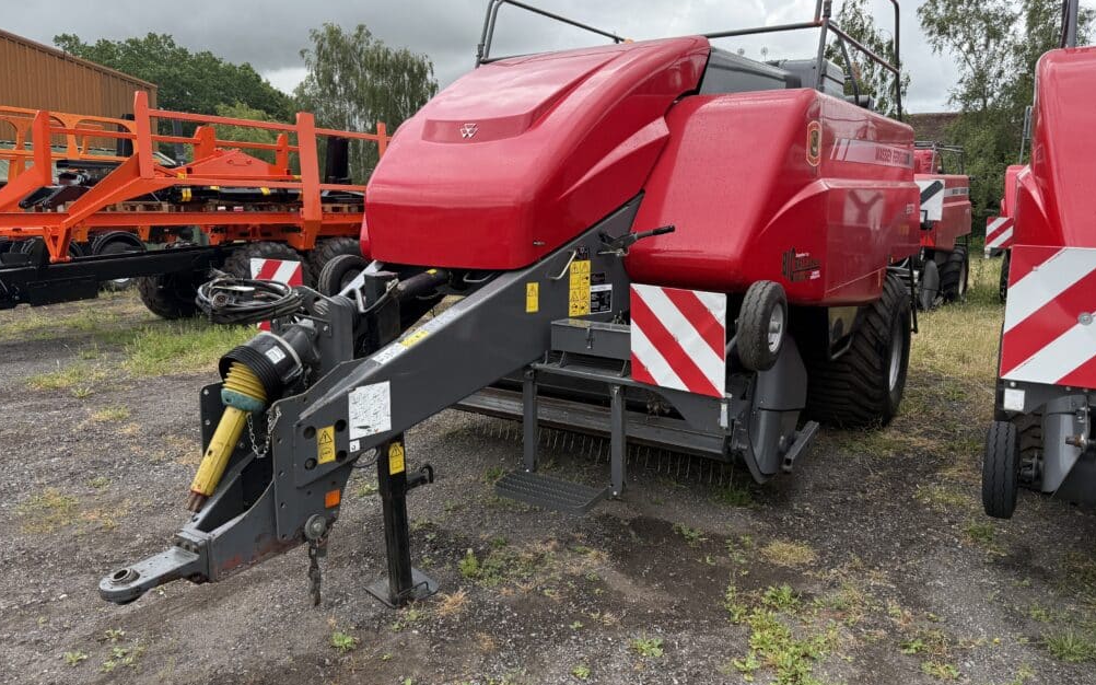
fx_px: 777
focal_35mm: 26
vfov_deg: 47.4
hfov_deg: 70.4
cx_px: 550
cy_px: 289
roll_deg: -1.7
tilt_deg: -6.6
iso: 100
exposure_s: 1/2611
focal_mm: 6.76
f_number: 1.78
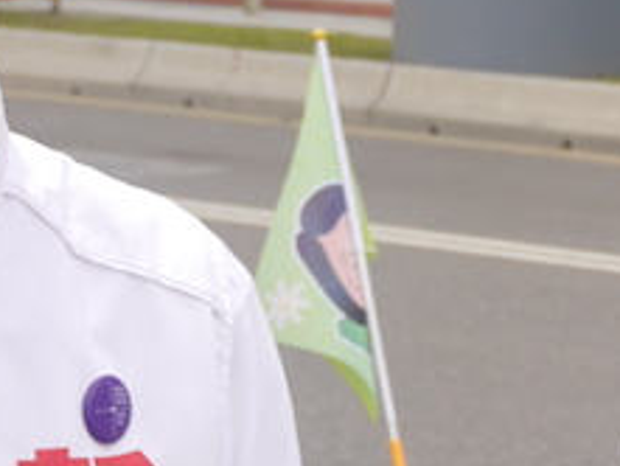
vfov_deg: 7.0
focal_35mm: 213
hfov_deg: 9.0
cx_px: 972
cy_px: 432
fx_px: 3817
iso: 160
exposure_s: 1/200
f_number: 4.7
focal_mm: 23
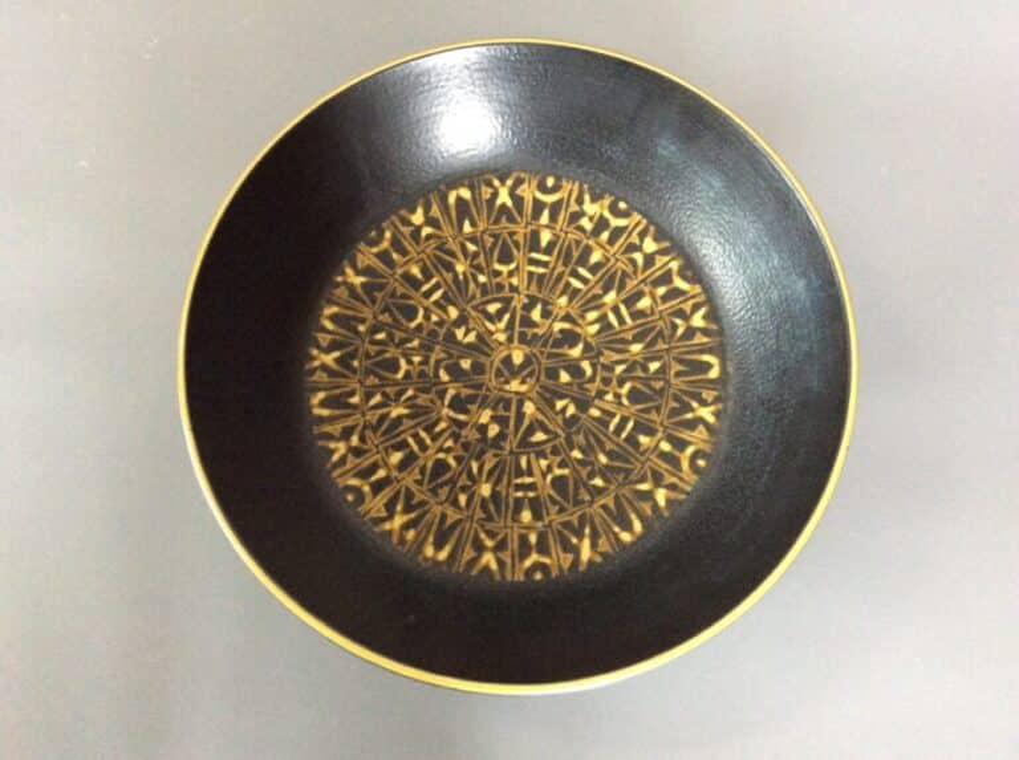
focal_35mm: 32
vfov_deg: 44.0
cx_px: 510
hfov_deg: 56.9
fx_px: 940
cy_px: 380
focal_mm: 3.3
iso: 320
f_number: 2.4
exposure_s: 1/17
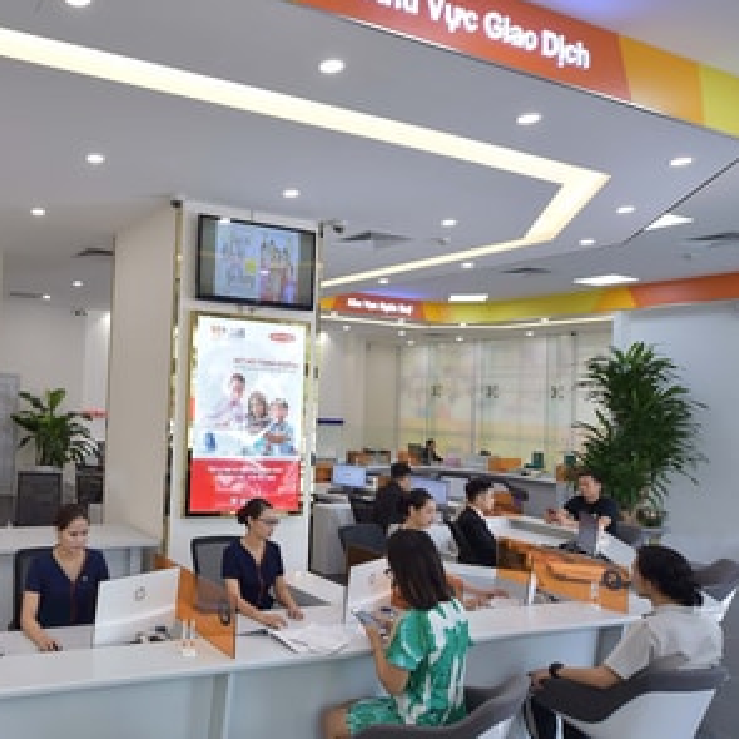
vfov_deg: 57.3
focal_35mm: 28
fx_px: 676
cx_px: 105
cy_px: 368
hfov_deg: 52.0
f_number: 4
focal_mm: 18
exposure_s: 1/160
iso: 400
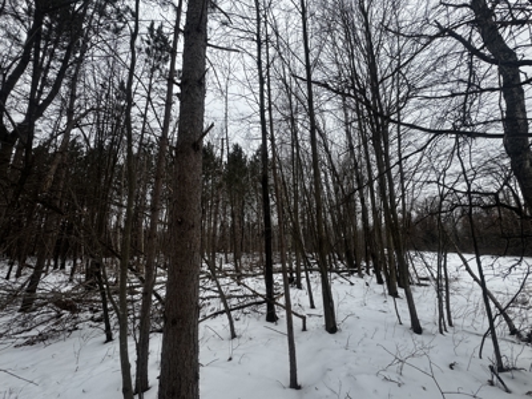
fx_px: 215
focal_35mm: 14
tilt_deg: +13.4
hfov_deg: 102.1
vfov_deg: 85.7
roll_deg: +1.2
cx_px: 266
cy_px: 200
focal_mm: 2.22
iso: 40
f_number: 2.2
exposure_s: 1/132
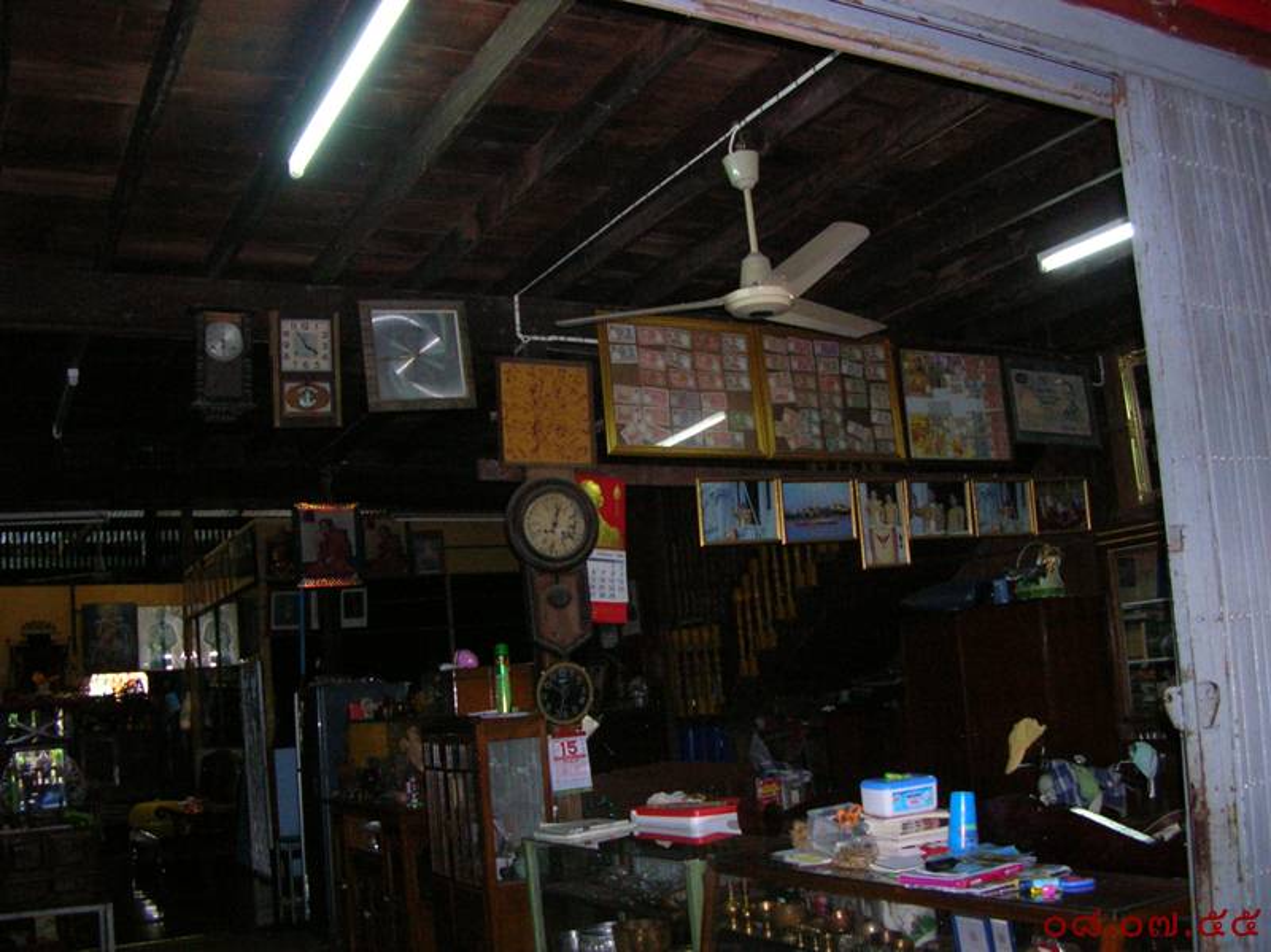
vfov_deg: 40.7
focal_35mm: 35
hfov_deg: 52.7
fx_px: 1284
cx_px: 636
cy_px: 476
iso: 200
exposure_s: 1/60.1
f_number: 2.8
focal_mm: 5.8
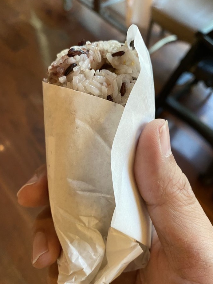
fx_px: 222
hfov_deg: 51.3
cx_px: 109
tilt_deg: -57.6
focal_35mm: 27
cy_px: 140
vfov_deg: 65.3
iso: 400
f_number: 1.8
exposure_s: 1/46
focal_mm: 4.25
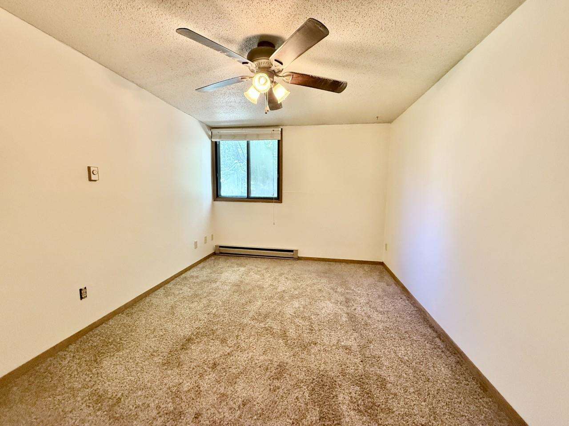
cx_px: 284
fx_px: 230
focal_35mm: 14
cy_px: 213
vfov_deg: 85.7
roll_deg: +0.4
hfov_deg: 102.1
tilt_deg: -6.0
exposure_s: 1/60
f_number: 2.2
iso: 500
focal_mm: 2.22
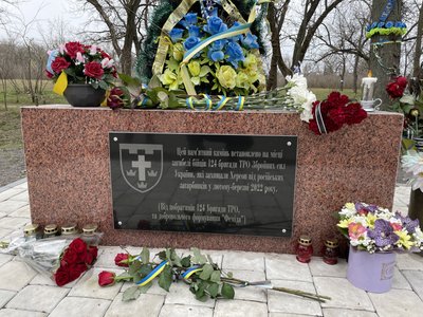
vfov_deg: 53.1
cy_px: 158
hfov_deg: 67.3
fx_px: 318
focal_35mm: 26
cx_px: 212
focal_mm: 4.2
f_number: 1.6
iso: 32
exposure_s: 1/373
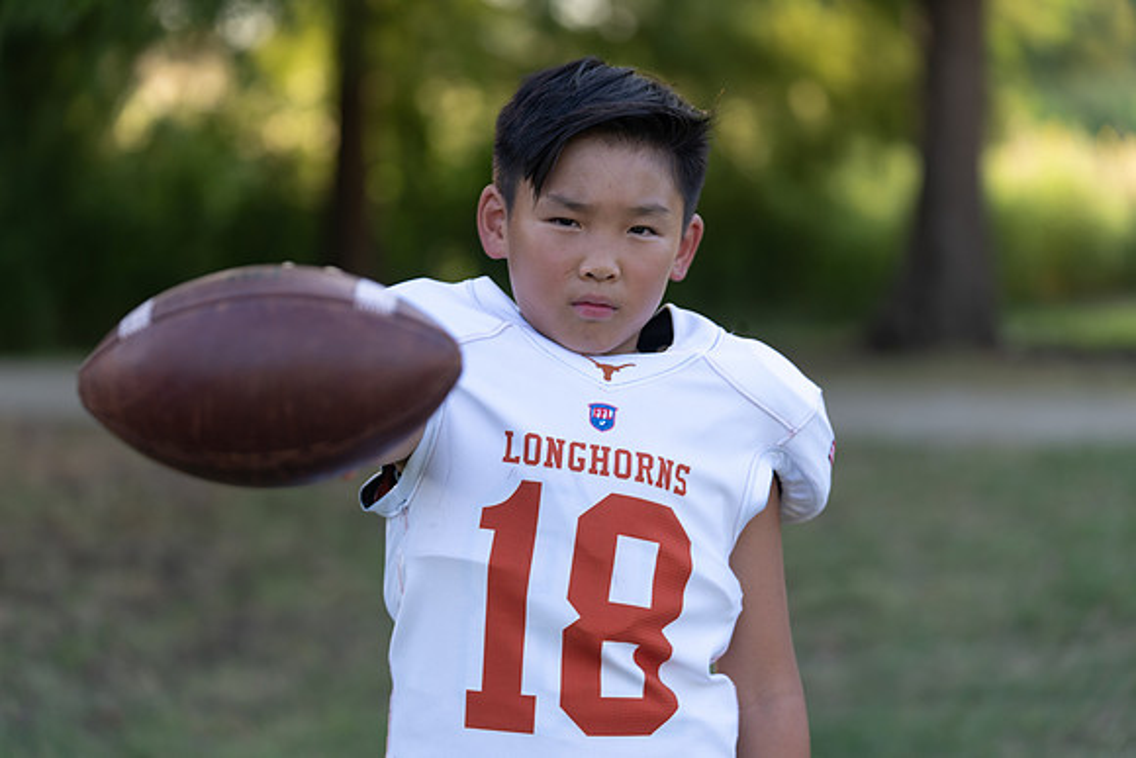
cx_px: 568
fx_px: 3156
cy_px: 379
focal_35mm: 100
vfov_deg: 13.7
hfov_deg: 20.4
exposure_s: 1/400
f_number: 2.8
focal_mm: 100
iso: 160
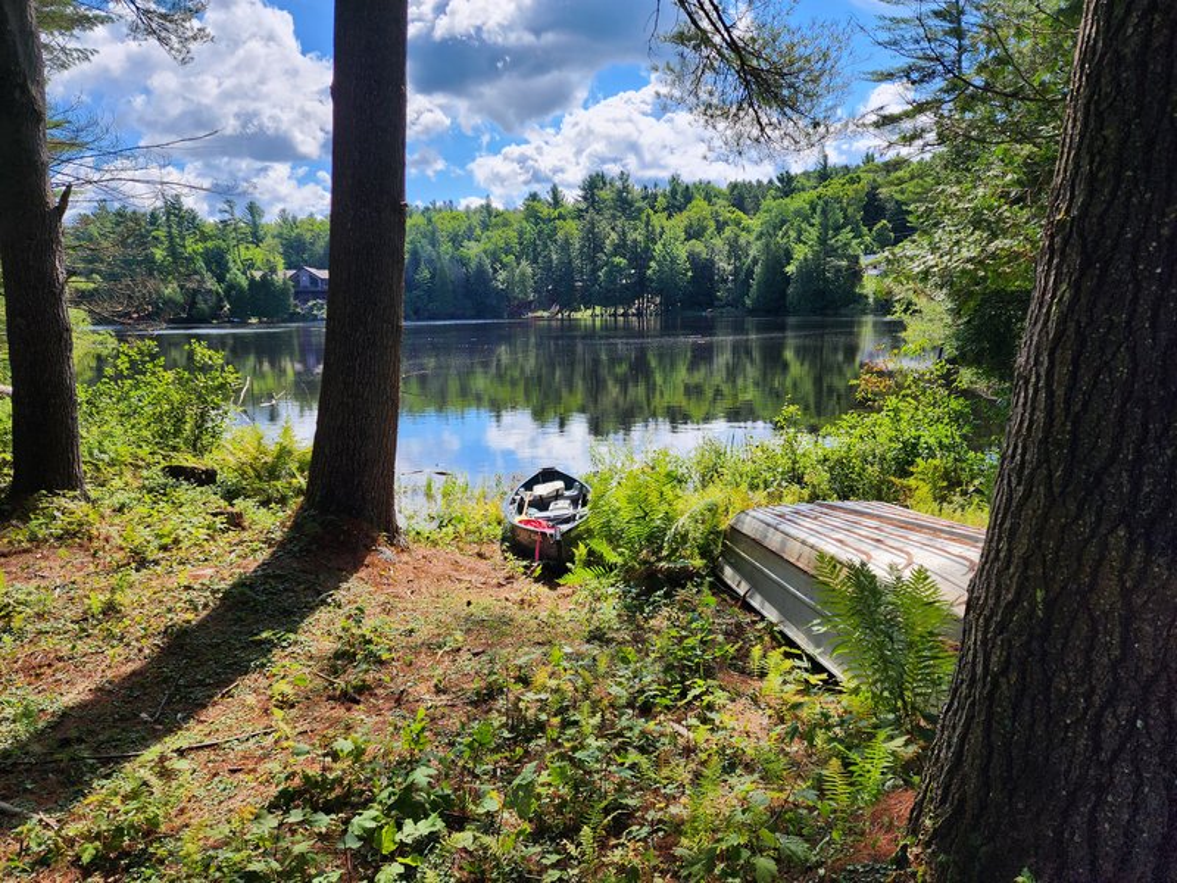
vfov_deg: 58.9
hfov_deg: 73.9
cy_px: 442
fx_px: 782
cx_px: 588
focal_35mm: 23
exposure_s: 1/740
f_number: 1.8
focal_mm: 6.4
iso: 12
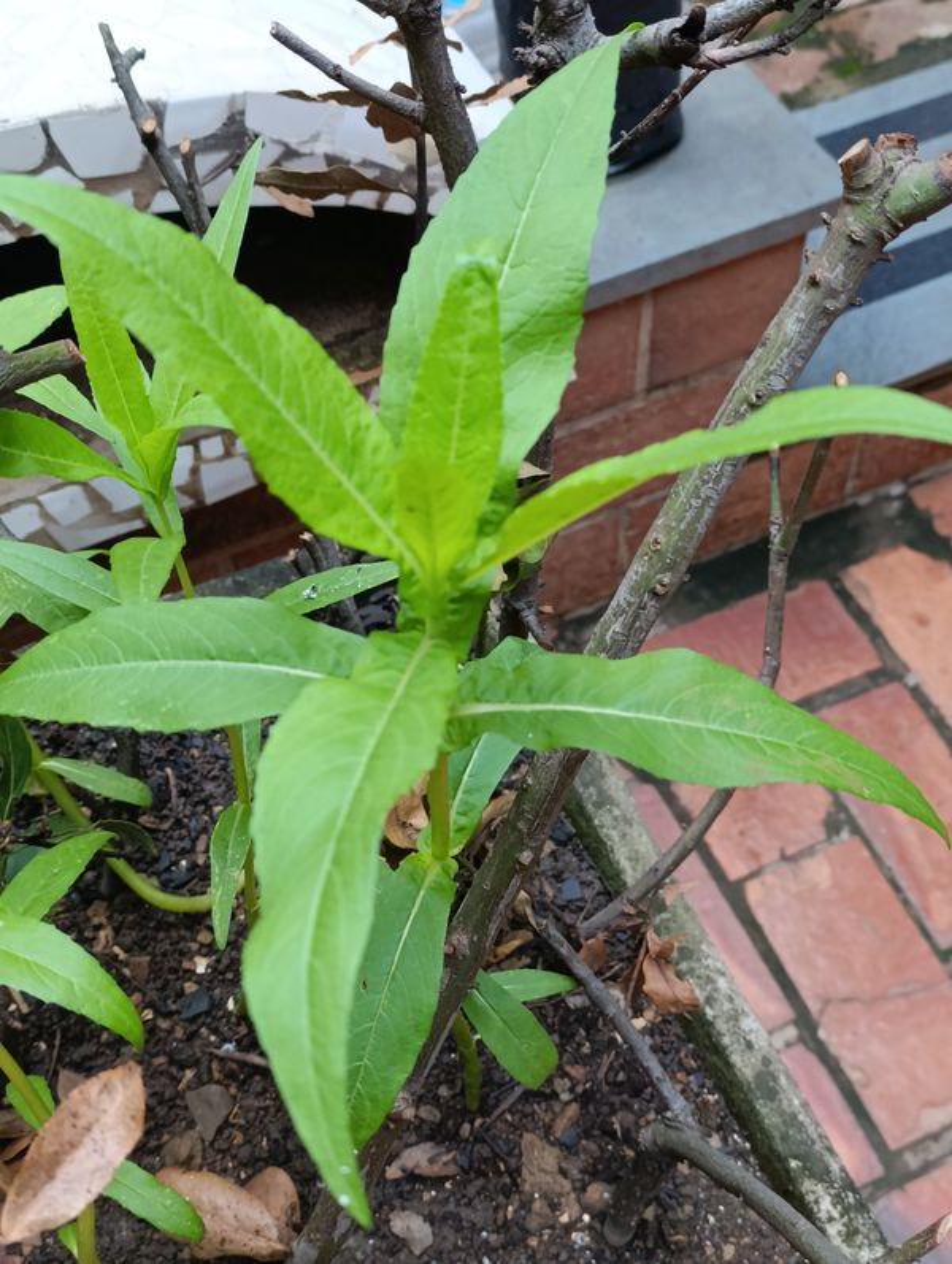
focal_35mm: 41
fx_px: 1500
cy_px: 632
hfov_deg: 35.2
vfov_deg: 45.7
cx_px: 476
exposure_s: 1/120
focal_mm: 6.14
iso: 400
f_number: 1.6
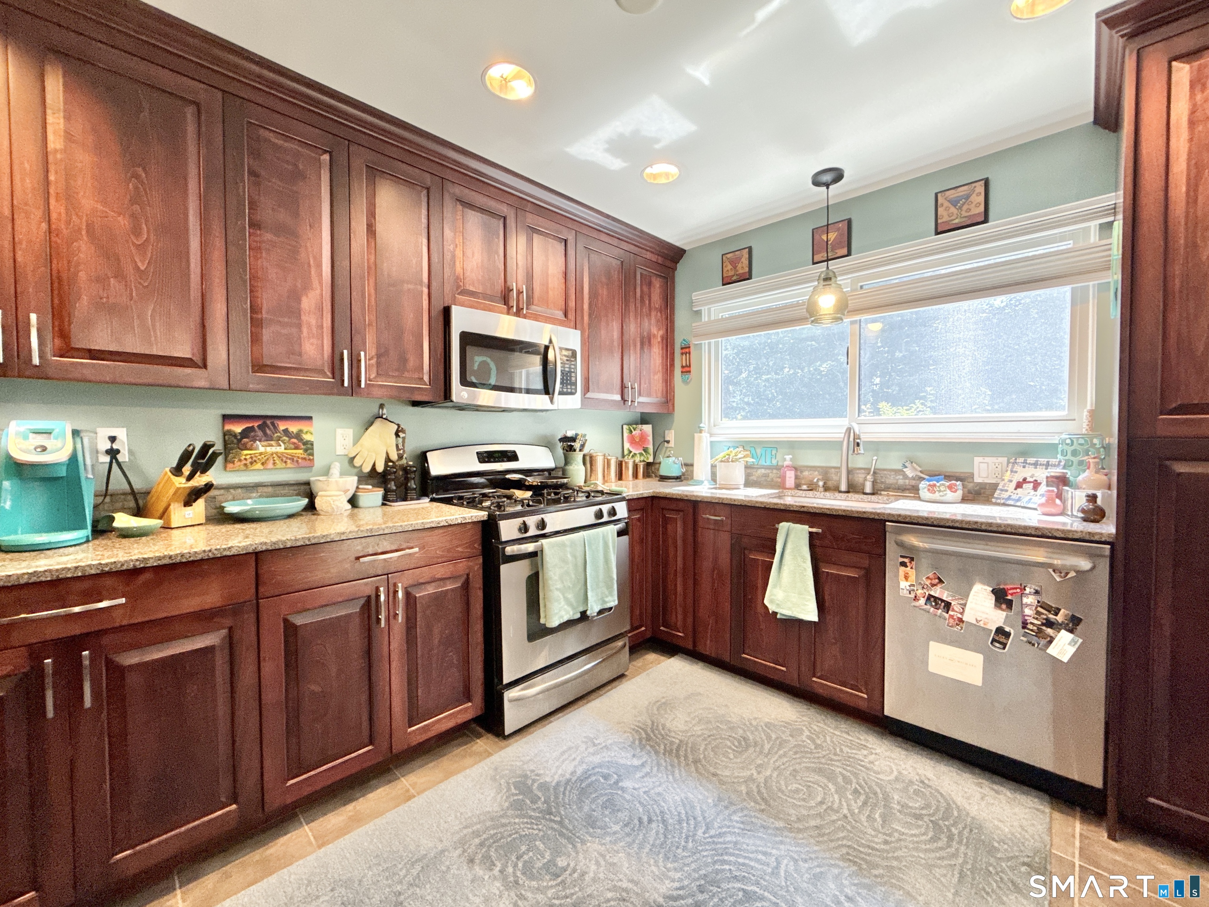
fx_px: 489
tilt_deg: -1.7
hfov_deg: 102.1
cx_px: 604
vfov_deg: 85.7
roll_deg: +0.0
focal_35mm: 14
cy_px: 454
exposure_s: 1/100
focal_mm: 2.22
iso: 250
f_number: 2.2
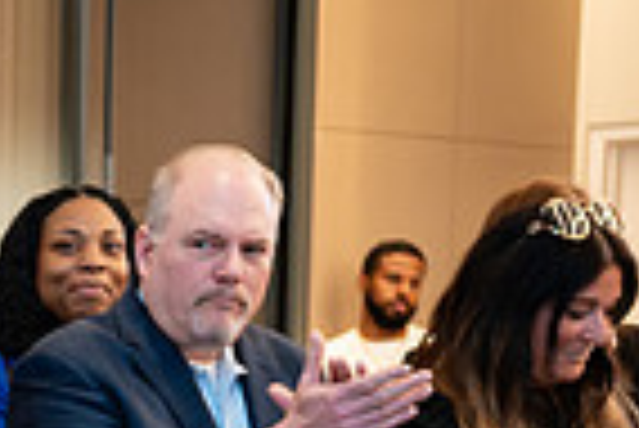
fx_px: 2328
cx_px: -590
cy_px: 604
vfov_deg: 10.2
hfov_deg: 13.6
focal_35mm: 131
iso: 500
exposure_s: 1/200
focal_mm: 30
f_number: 3.2
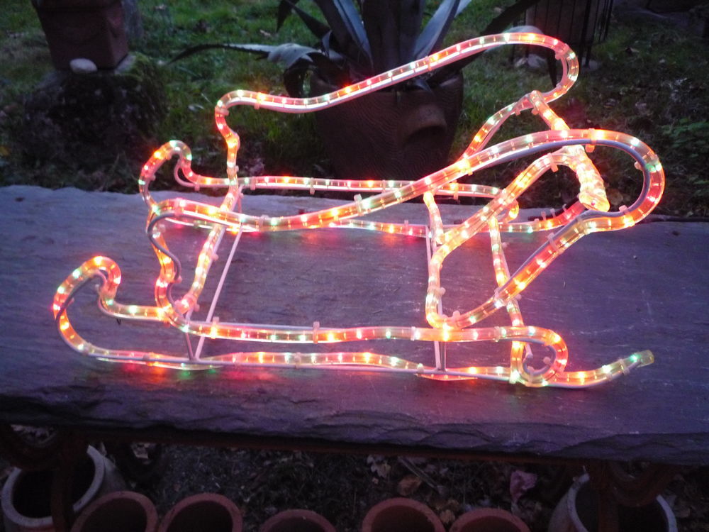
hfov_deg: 60.0
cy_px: 266
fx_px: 614
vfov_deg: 46.8
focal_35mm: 30
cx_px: 354
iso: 400
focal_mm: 5.2
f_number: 3.3
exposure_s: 1/13
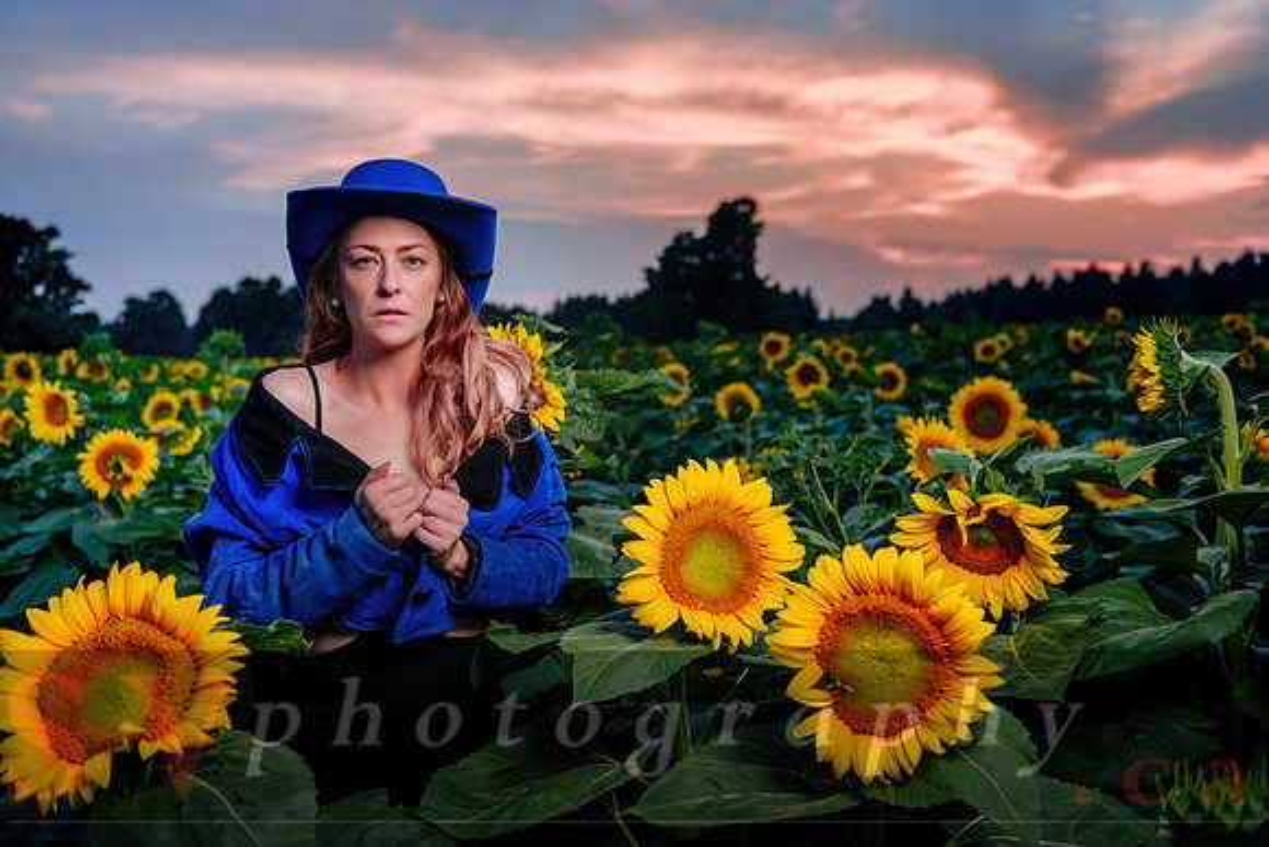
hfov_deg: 50.7
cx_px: 634
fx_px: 1340
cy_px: 424
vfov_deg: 35.1
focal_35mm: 38
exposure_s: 1/60
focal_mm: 38
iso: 64
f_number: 3.5
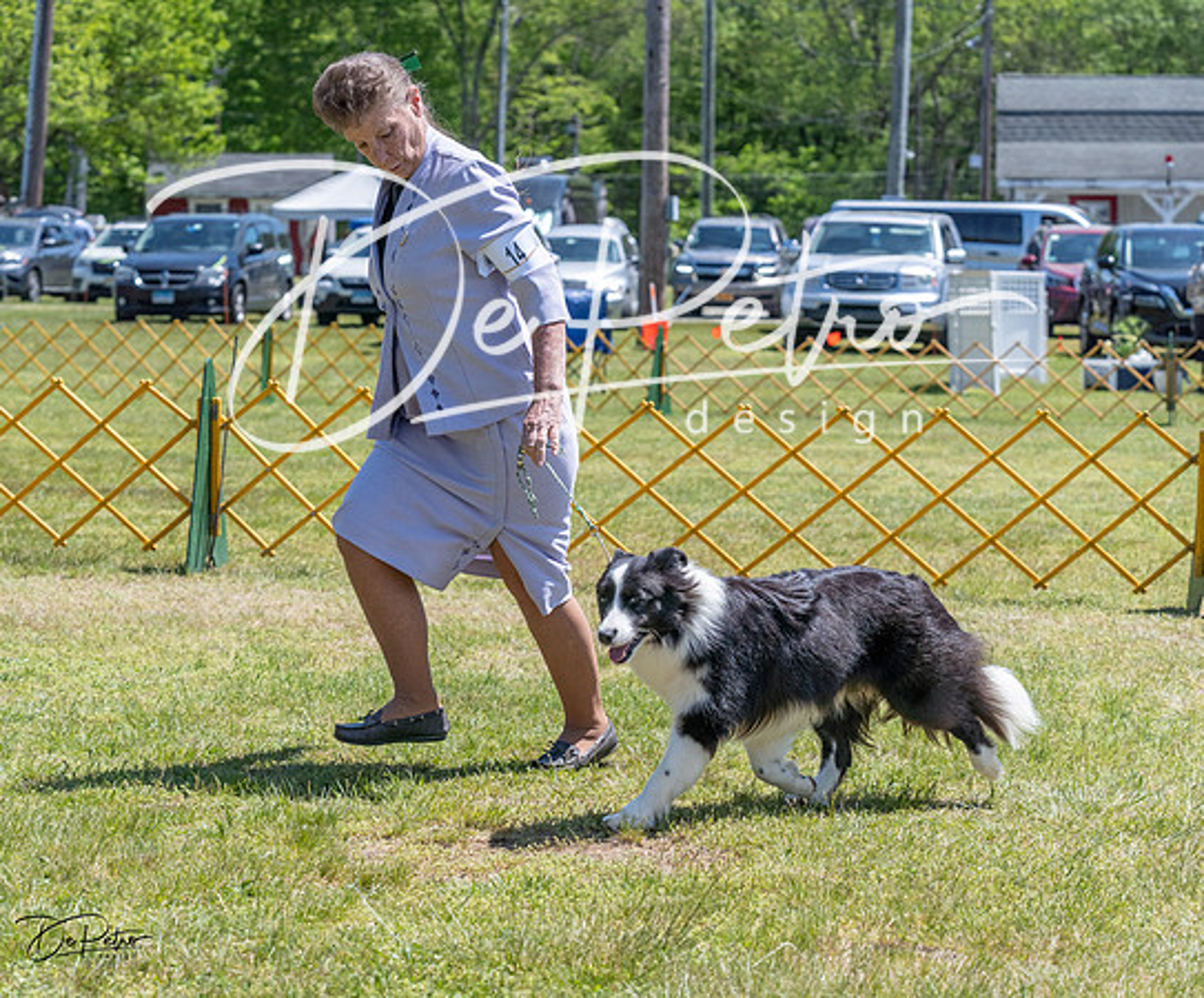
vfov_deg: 15.4
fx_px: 3701
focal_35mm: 102
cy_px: 500
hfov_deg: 18.5
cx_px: 650
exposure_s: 1/2500
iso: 800
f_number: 6.3
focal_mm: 86
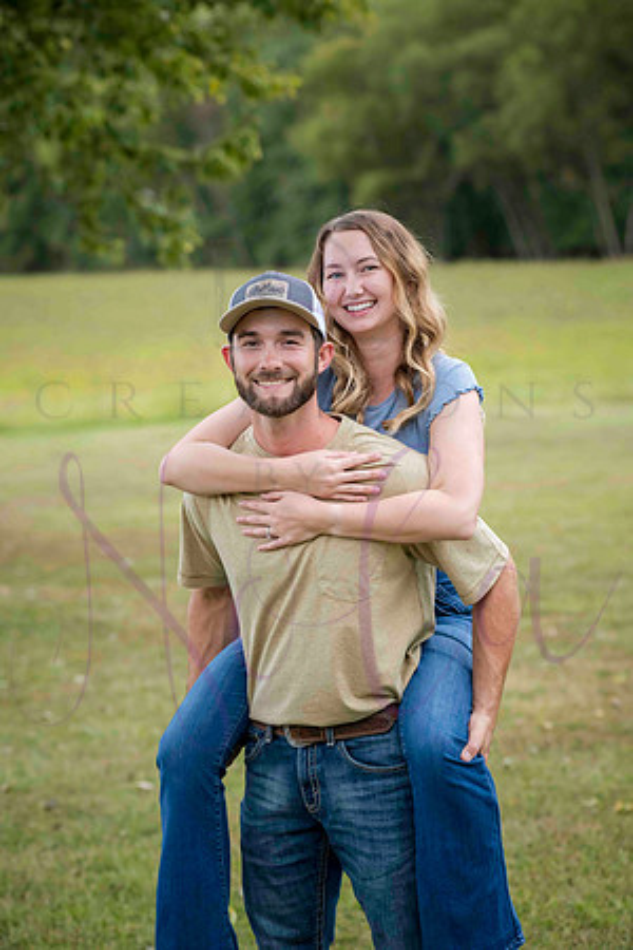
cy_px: 475
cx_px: 316
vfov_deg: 20.4
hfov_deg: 13.7
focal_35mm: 100
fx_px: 2637
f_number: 4.5
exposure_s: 1/400
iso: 400
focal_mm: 100
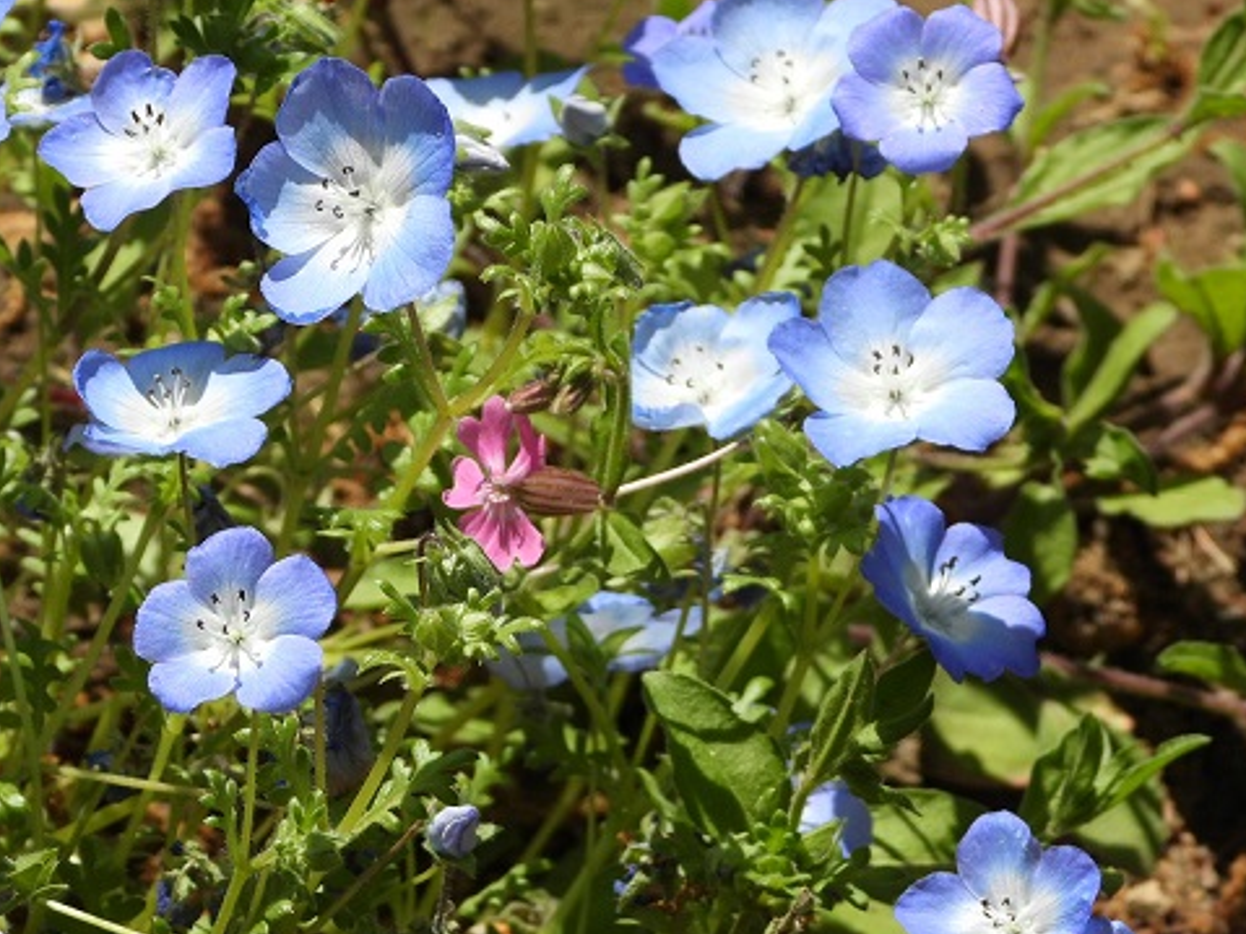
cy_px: 541
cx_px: 557
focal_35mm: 227
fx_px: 8169
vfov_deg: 6.5
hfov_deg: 8.7
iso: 100
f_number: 4
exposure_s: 1/800
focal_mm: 30.5
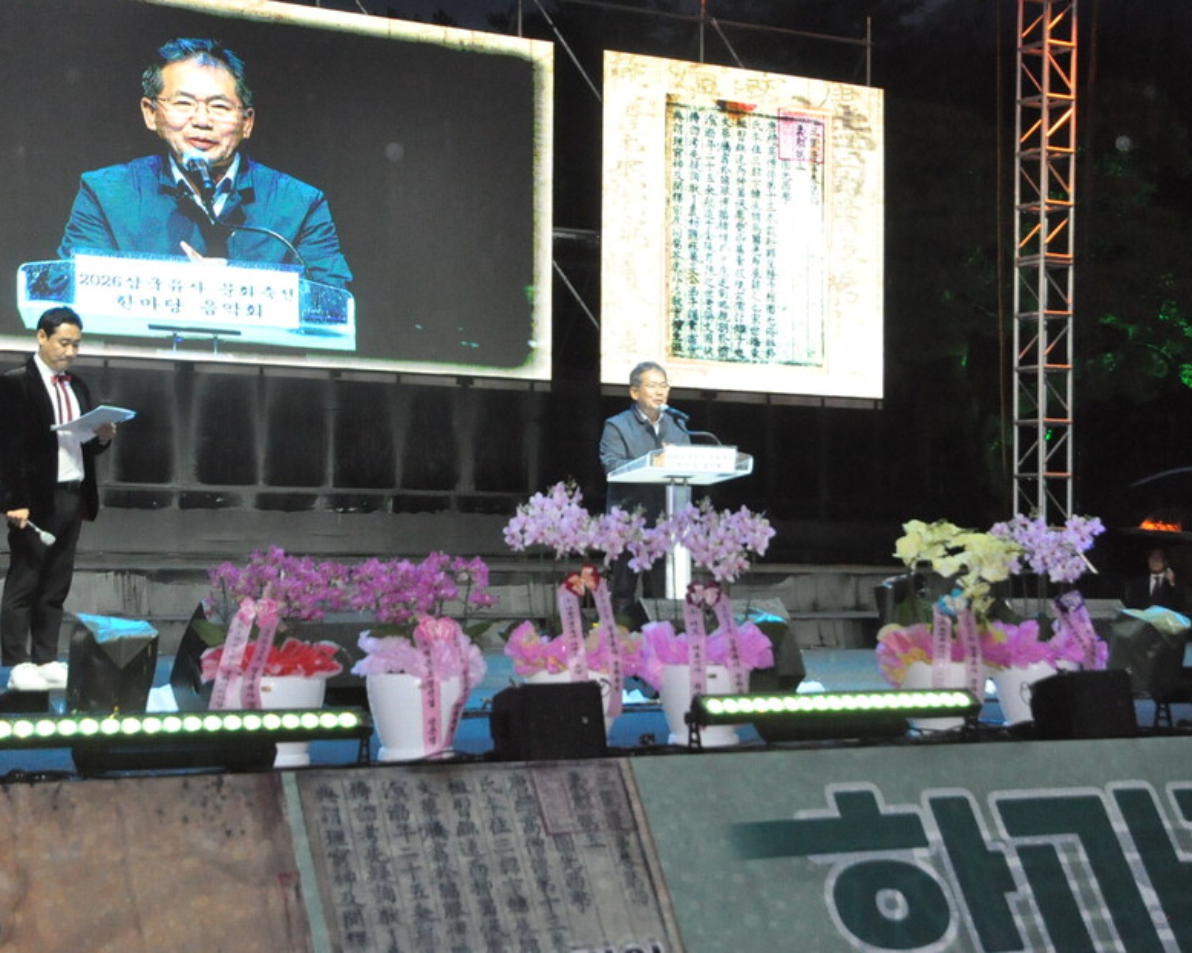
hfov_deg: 32.0
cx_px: 602
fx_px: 2081
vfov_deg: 25.8
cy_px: 486
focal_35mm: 59
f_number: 6.3
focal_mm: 34
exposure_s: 1/160
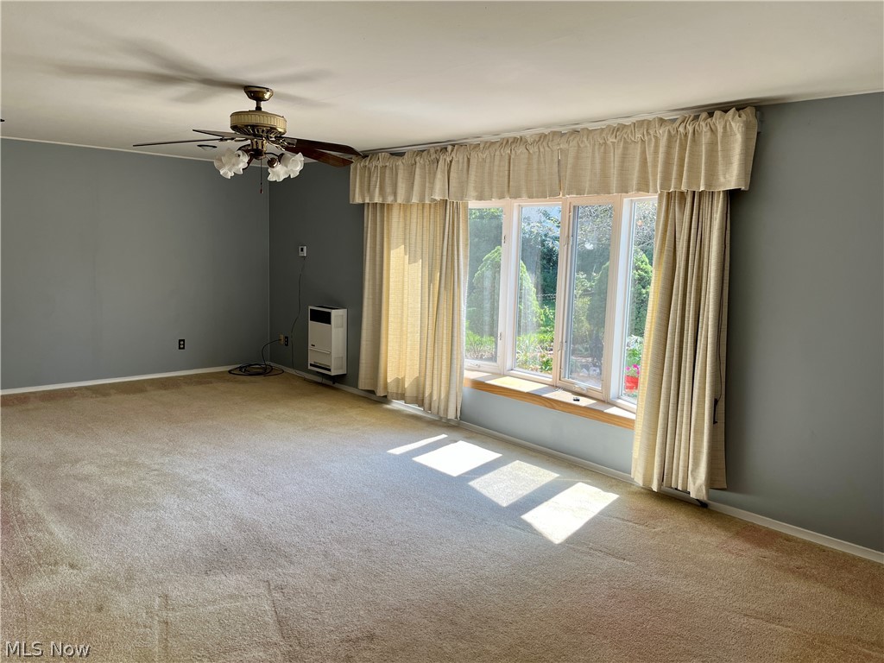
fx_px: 664
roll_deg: -2.6
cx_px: 442
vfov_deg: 53.1
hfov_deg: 67.3
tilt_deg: -7.6
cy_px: 332
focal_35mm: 26
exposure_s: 1/315
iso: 50
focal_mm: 5.1
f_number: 1.6
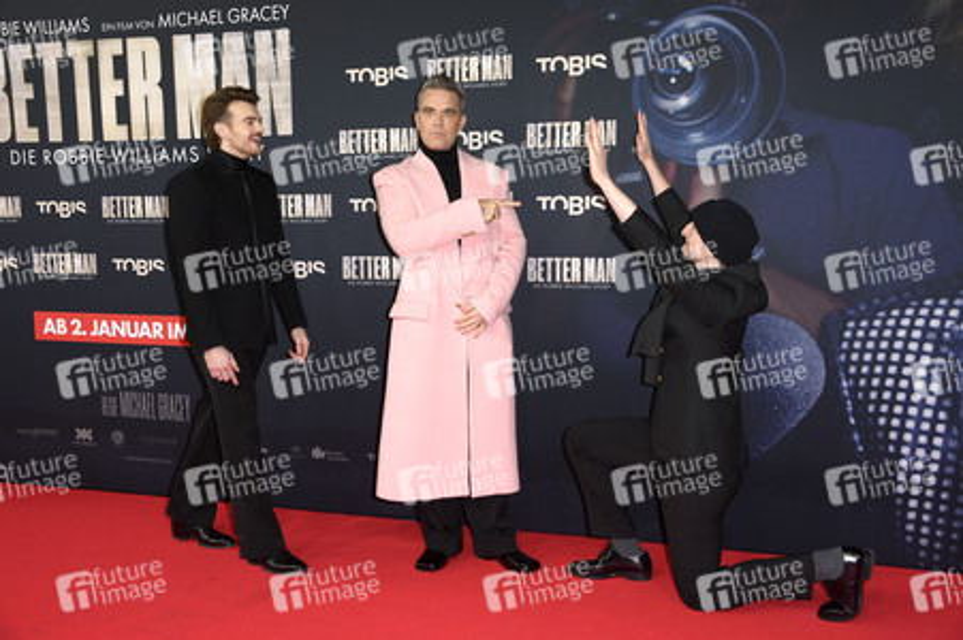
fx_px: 1016
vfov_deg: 35.0
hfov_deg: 50.7
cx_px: 482
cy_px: 320
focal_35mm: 38
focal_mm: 38
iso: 1000
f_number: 5.6
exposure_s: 1/250
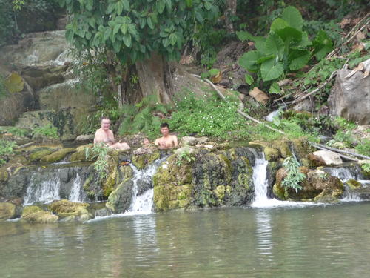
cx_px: 185
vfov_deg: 13.2
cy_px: 139
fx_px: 1197
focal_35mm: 112
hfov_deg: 17.6
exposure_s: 1/100
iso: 200
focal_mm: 19.1
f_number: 4.7
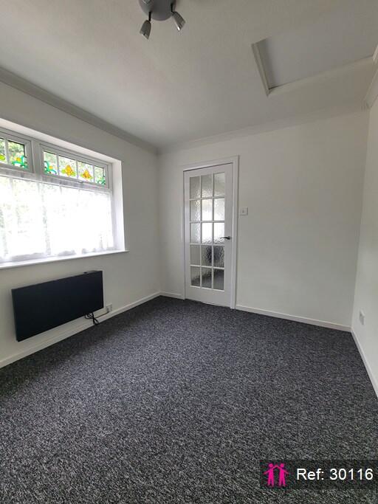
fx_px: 189
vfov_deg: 106.2
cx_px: 189
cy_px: 252
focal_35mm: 13
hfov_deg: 89.9
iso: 100
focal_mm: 2.2
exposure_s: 1/60
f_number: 2.2
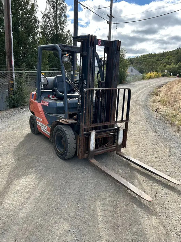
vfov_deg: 65.3
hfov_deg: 51.3
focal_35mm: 27
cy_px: 117
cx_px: 88
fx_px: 188
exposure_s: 1/1972
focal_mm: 5.7
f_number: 1.5
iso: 50
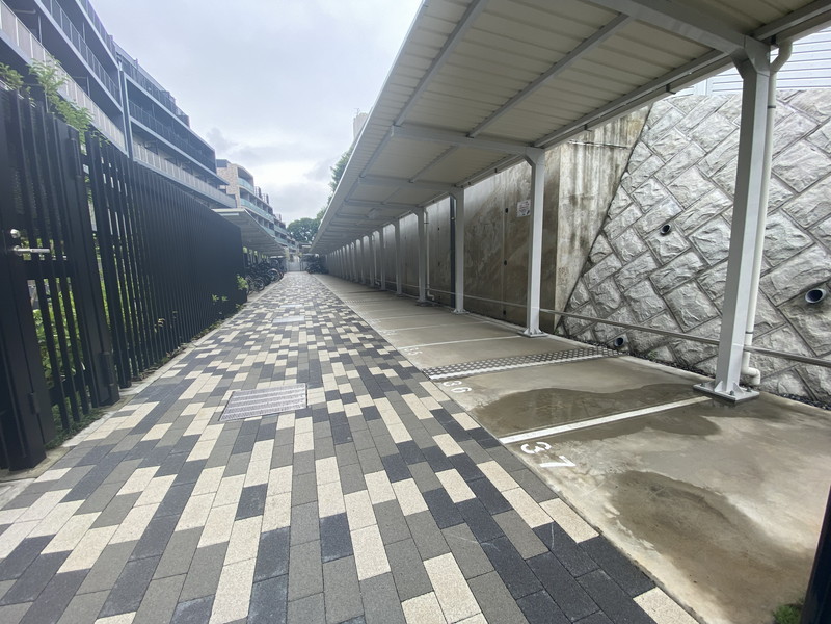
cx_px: 416
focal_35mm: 13
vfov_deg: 89.9
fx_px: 312
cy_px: 312
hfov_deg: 106.2
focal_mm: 1.54
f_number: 2.4
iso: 20
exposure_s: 1/197
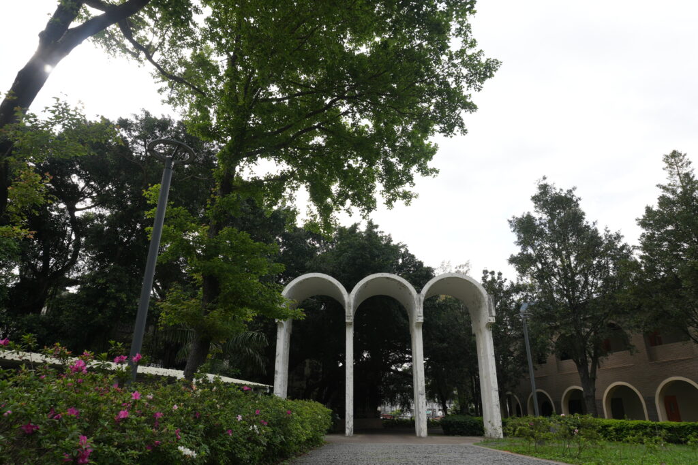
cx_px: 349
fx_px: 465
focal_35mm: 24
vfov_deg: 53.1
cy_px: 232
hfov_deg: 73.7
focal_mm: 16
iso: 100
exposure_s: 1/160
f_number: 6.3
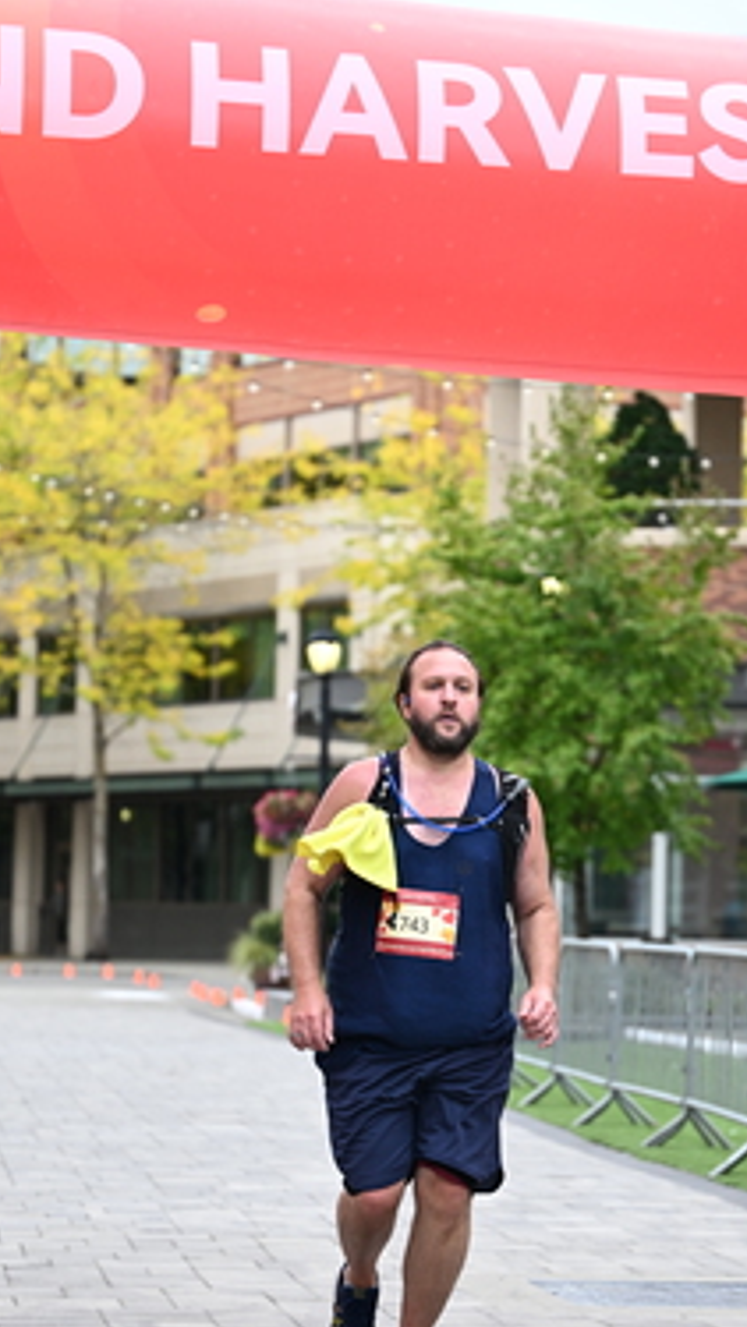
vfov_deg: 17.8
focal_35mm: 120
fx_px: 4225
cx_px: 543
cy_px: 796
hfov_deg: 10.1
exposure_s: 1/1250
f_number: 2.8
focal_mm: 78
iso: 400
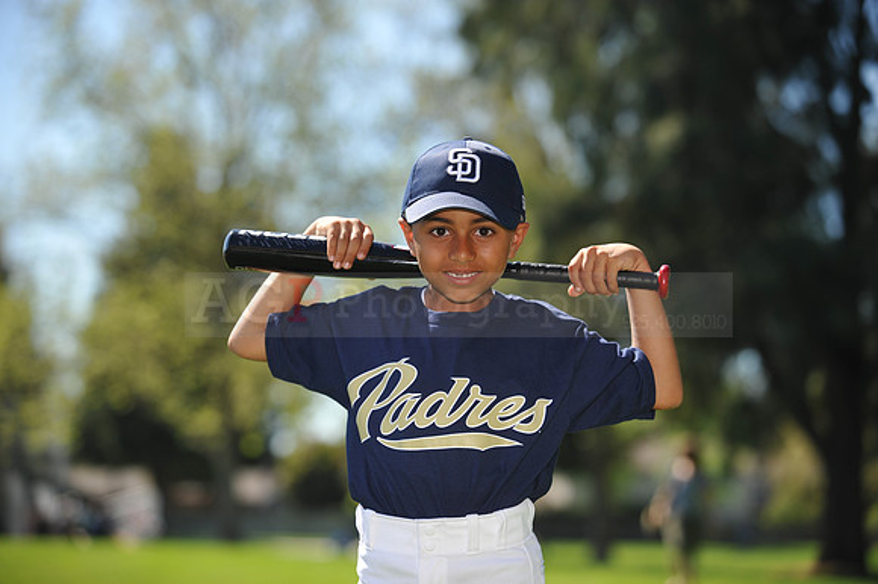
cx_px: 439
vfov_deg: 11.4
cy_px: 292
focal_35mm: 120
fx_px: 2925
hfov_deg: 17.1
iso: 200
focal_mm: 120
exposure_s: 1/1000
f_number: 4
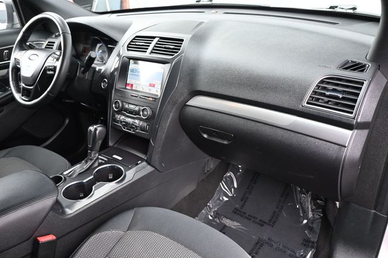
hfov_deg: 63.2
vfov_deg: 44.6
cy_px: 129
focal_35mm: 29
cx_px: 194
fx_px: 315
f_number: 3.8
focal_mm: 19.5
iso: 500
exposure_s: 1/125
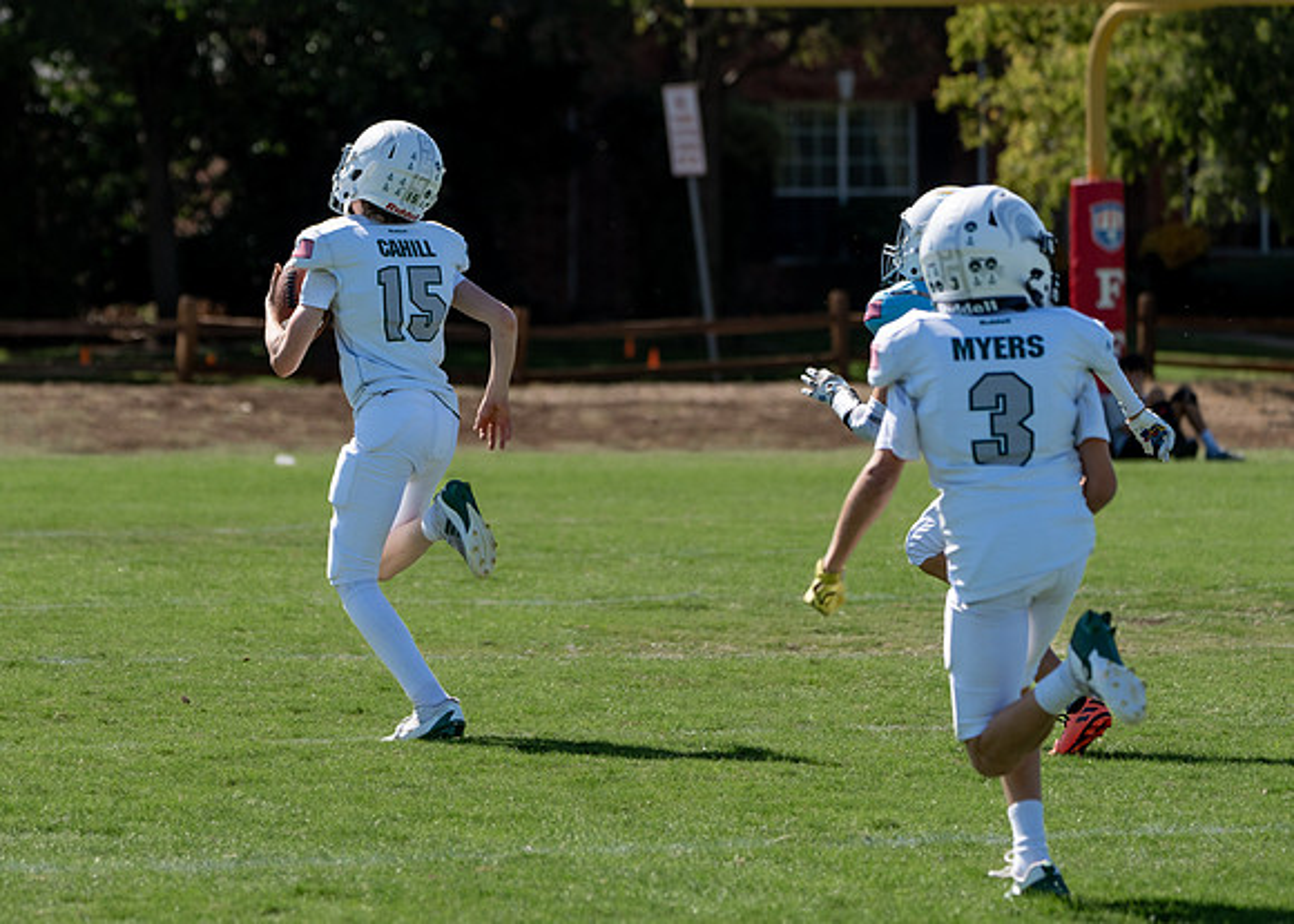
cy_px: 431
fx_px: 9790
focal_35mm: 266
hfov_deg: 7.6
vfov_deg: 5.4
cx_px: 446
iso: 100
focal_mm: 200
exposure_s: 1/1250
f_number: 5.6
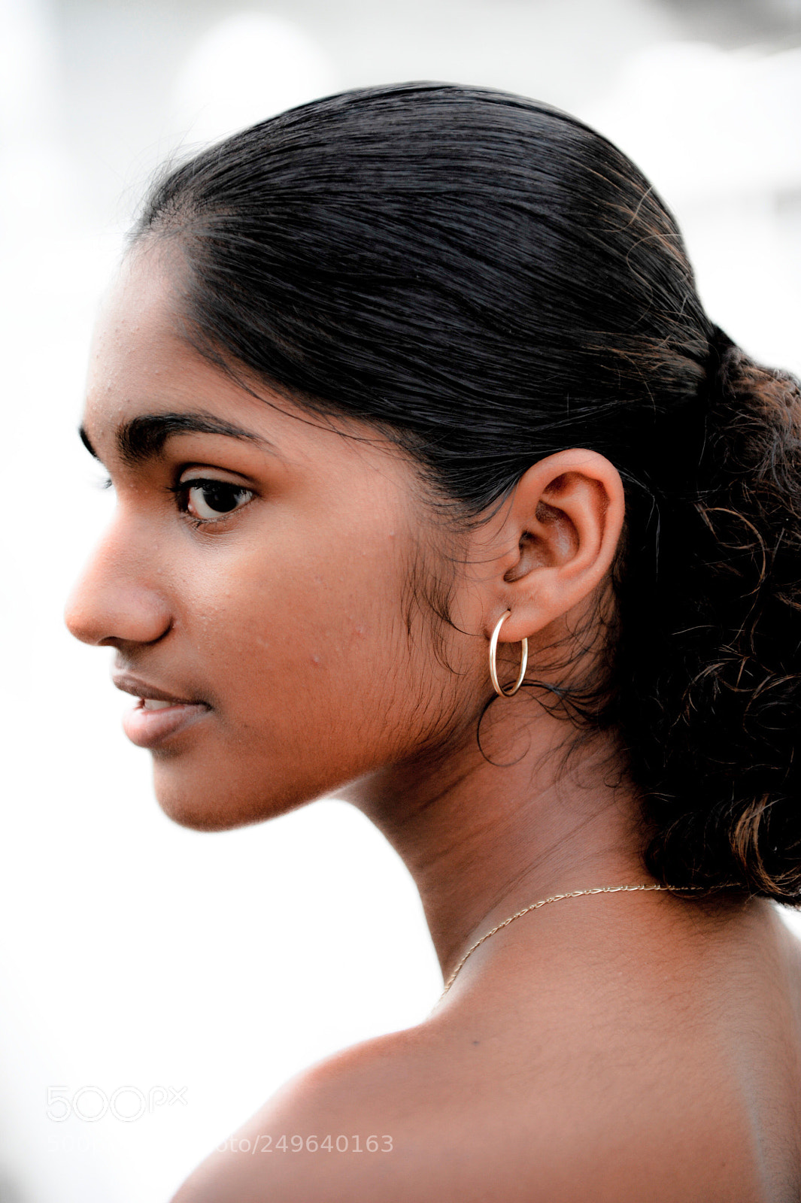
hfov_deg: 19.4
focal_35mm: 70
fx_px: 2339
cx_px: 400
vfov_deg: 28.9
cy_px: 602
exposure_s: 1/200
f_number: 2.8
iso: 400
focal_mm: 70
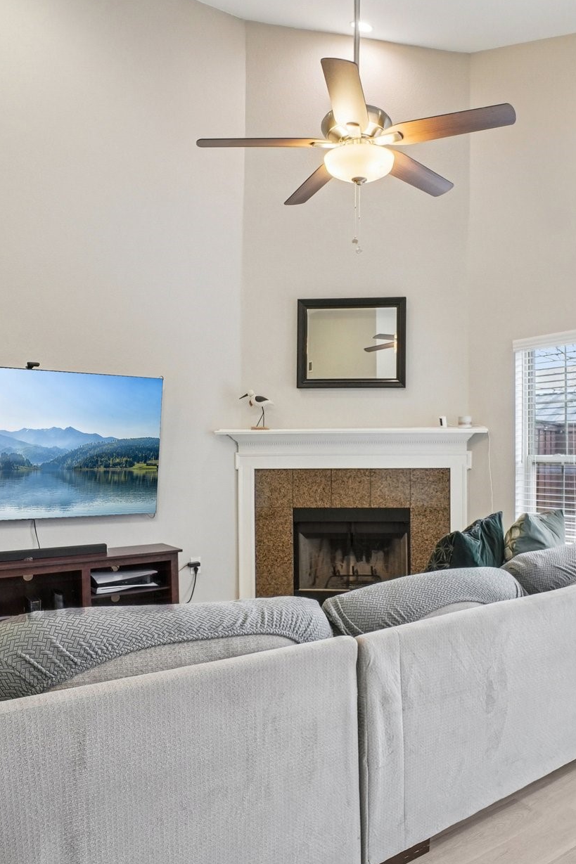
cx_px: 392
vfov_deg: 71.4
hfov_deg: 50.2
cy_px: 462
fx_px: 600
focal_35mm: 25
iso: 400
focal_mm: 10
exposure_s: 1/15
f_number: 8
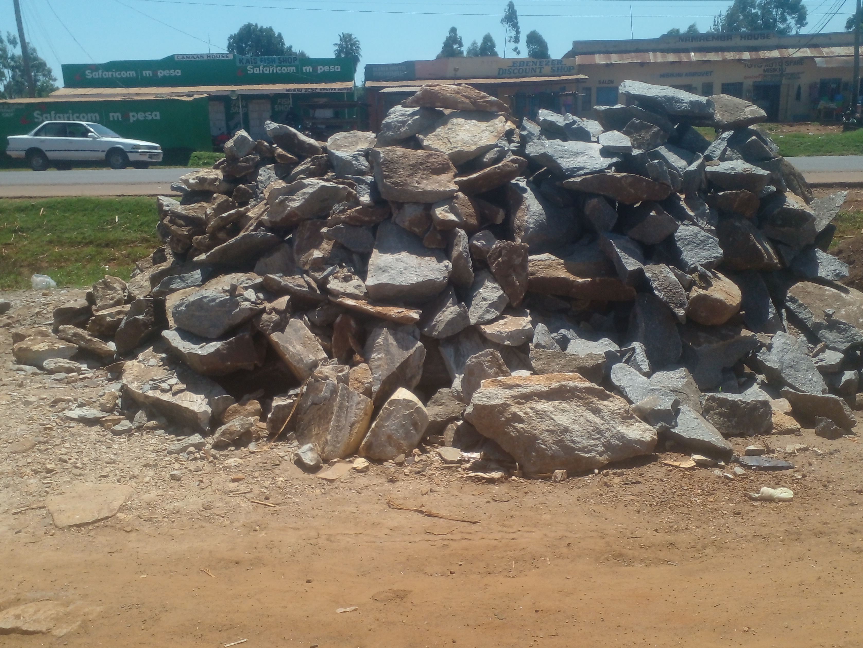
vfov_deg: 42.9
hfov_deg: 55.3
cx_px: 445
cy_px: 340
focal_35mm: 33
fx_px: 823
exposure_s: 1/1290
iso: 40
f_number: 1.9
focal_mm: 3.6
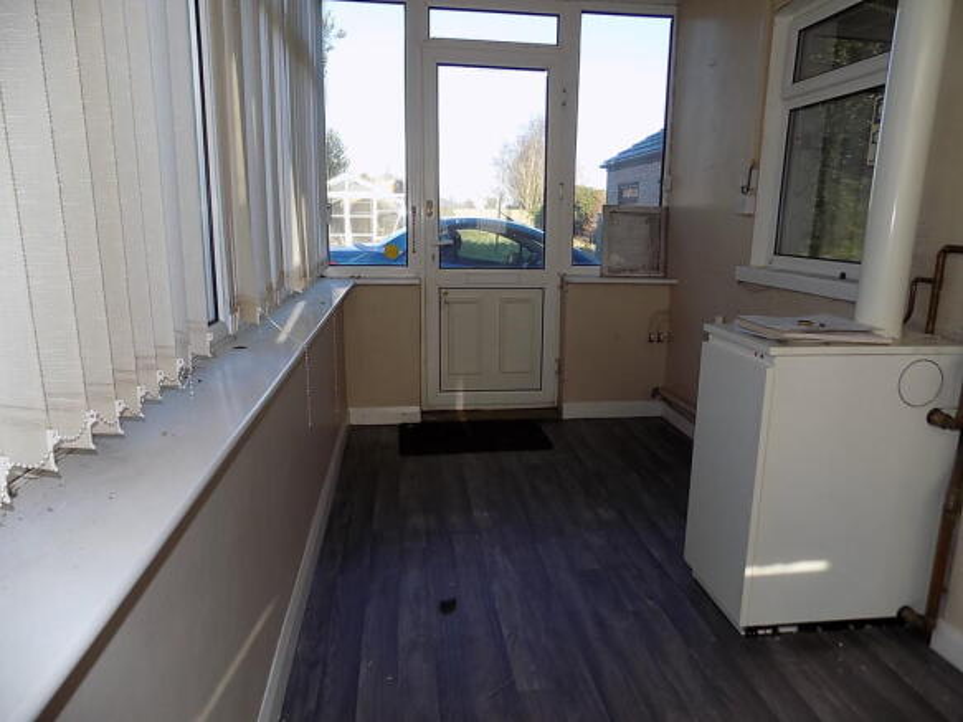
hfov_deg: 73.9
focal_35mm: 23
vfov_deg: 58.9
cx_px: 482
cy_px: 361
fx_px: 640
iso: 80
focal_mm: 4
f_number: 3.1
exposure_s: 1/160
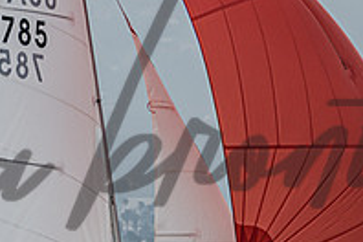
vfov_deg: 1.2
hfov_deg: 1.8
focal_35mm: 1152
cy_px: 166
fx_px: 11615
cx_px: 233
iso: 320
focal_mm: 330
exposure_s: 1/2000
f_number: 8
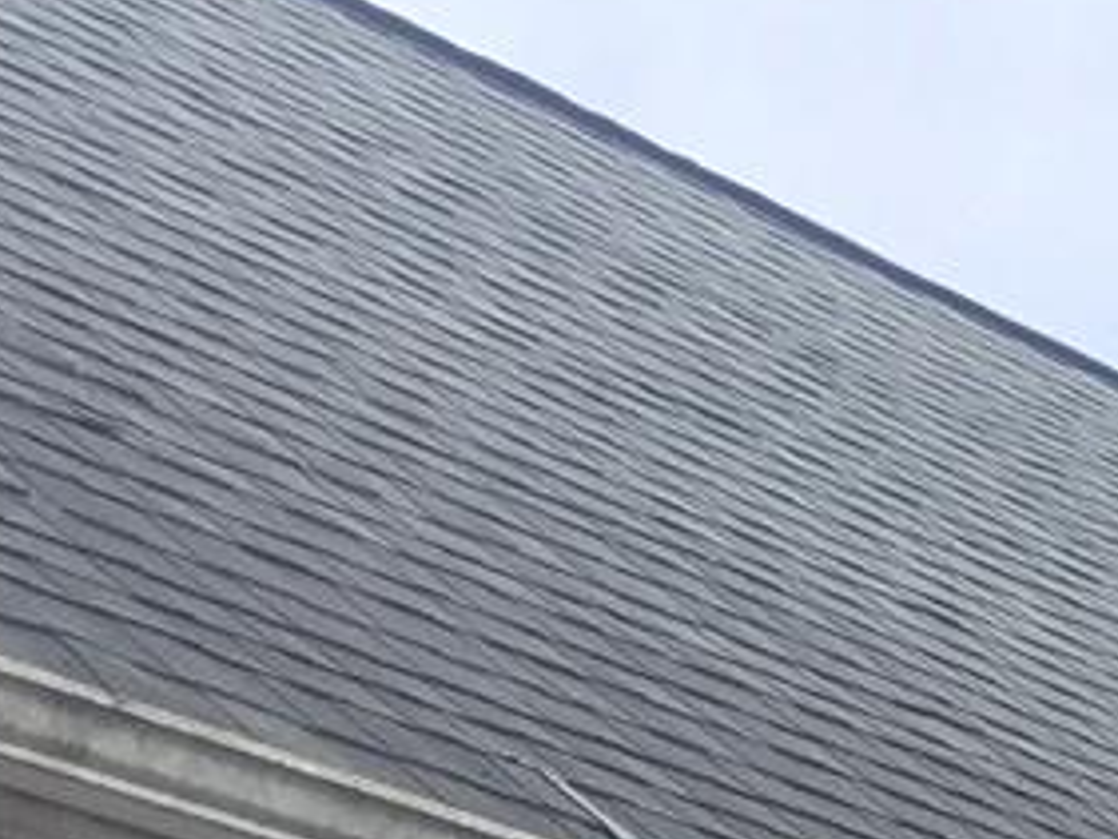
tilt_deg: -1.8
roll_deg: +0.4
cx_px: 1659
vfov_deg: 6.3
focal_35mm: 208
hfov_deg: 9.3
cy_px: 2946
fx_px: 6721
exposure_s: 1/187
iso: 25
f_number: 2.2
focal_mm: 4.15
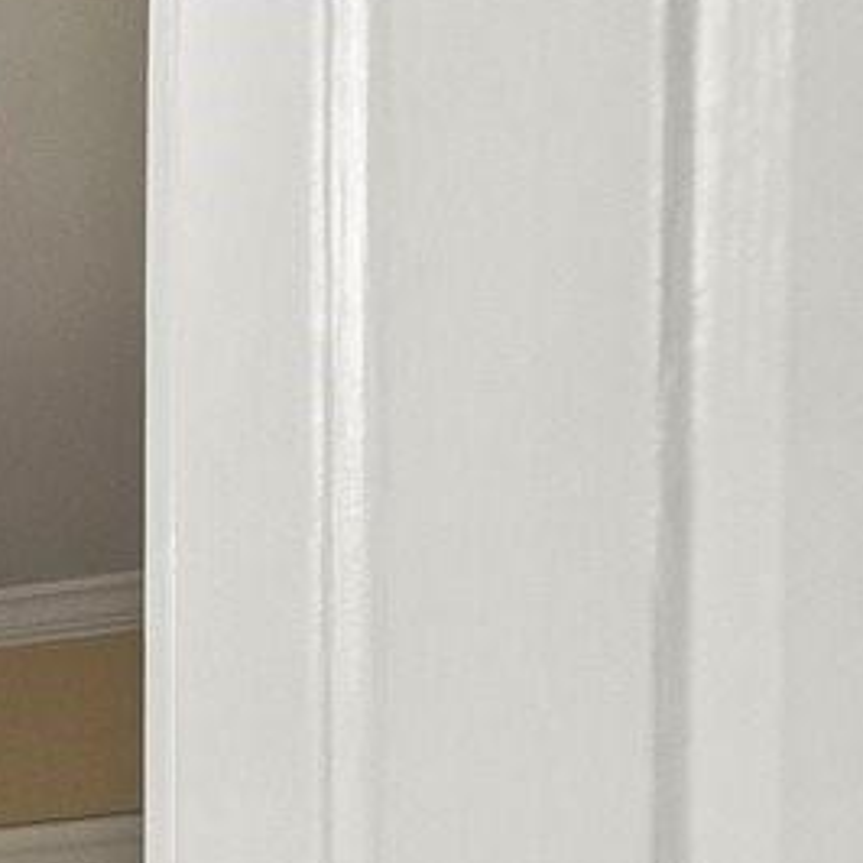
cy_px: 1750
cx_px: -2096
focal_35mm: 98
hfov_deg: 9.8
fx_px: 2764
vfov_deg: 14.5
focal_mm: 10
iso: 400
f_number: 8
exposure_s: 1/30
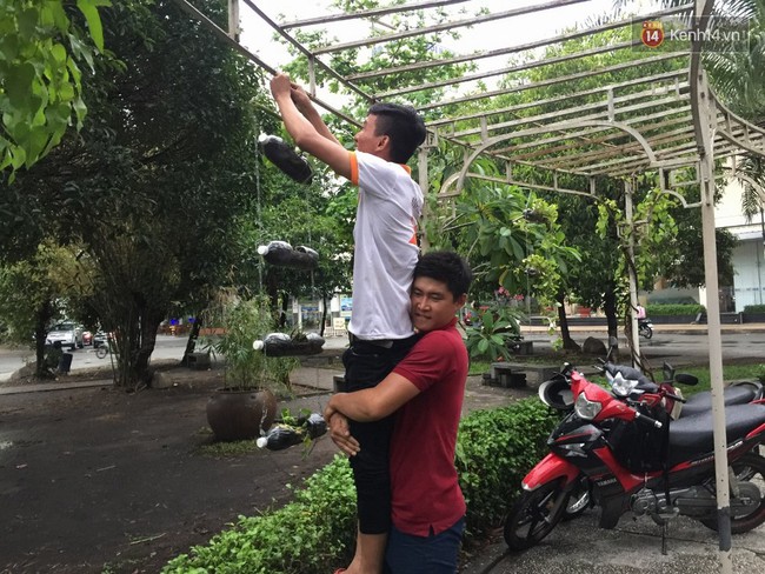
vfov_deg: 48.3
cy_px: 287
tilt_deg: +1.7
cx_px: 382
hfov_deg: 61.6
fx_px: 641
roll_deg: +0.5
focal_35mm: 29
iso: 125
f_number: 2.2
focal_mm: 4.15
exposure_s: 1/17
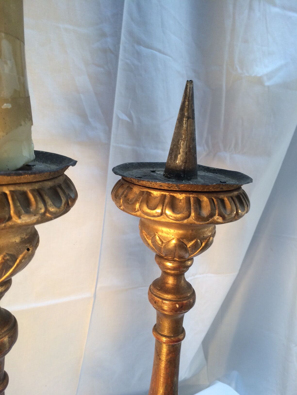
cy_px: 198
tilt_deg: -11.5
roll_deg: -4.0
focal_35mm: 29
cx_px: 148
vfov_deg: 61.7
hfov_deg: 48.2
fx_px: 332
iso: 64
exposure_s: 1/100
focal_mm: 4.15
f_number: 2.2
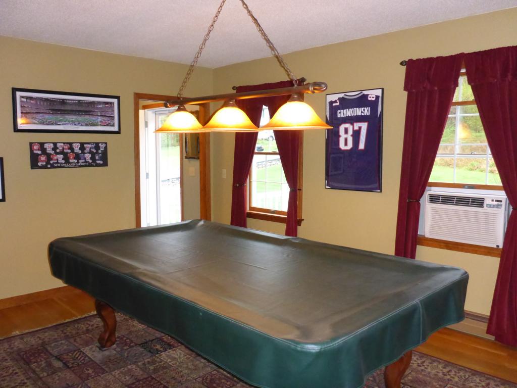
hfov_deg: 63.4
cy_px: 194
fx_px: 418
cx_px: 258
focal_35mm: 28
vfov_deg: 49.7
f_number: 3.3
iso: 1000
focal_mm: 4.9
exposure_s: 1/60
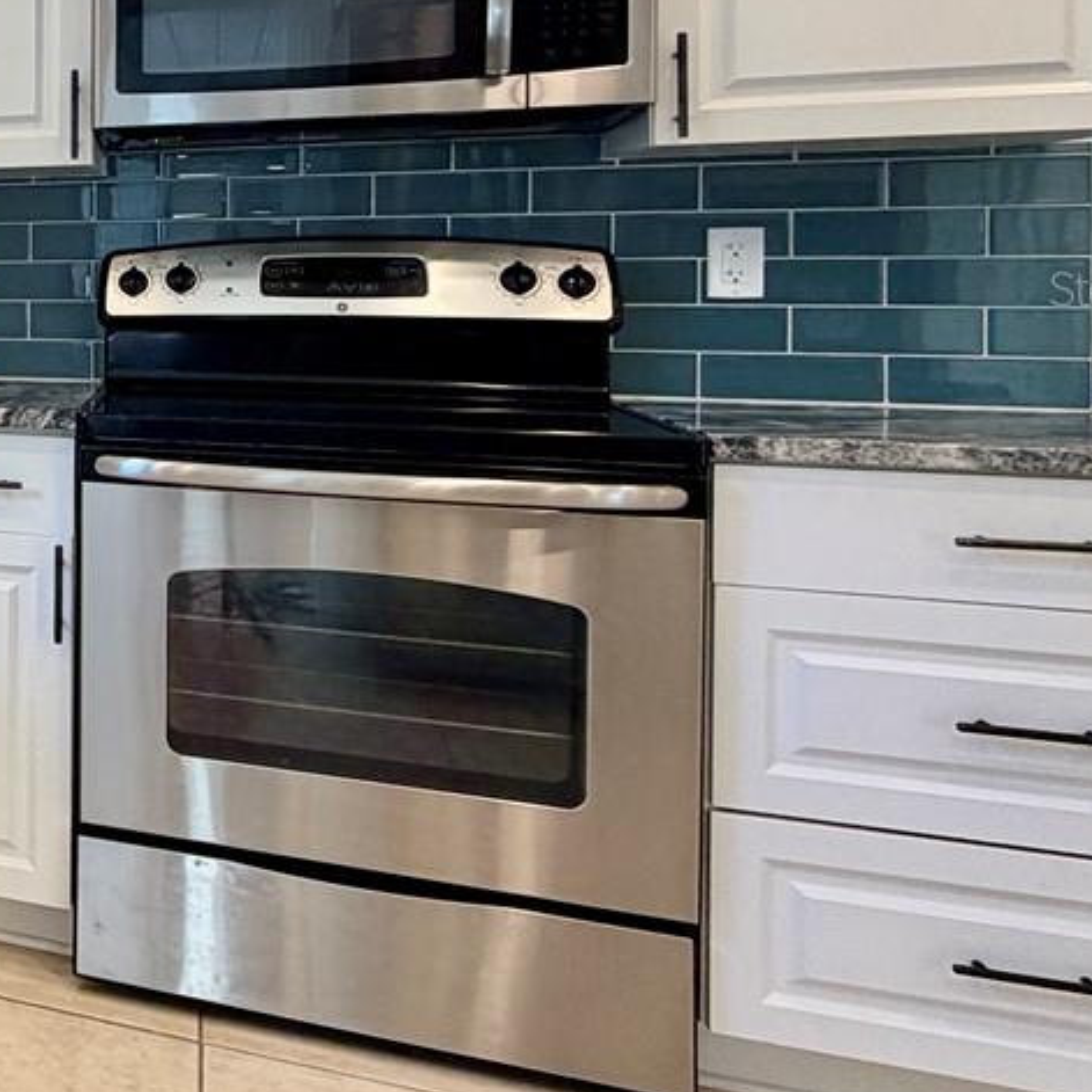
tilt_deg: -0.9
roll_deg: +0.7
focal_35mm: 42
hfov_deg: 26.9
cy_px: 287
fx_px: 1499
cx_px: -587
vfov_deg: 39.1
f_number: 2.2
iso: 160
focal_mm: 2.22
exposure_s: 1/120
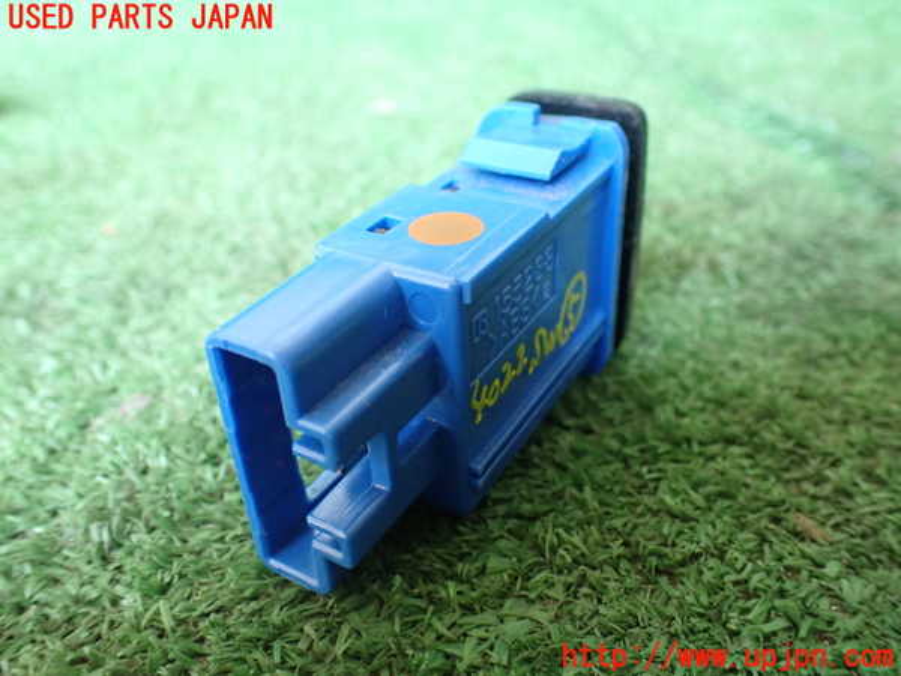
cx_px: 450
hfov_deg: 60.0
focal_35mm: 30
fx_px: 781
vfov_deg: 46.8
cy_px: 338
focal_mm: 5.4
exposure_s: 1/80
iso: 800
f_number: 2.3
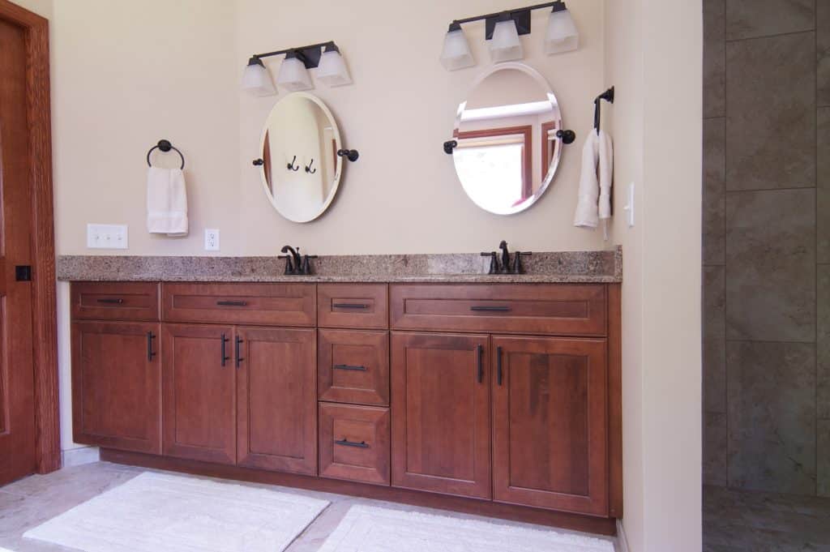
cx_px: 415
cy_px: 276
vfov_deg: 67.3
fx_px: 415
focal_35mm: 18
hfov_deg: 90.0
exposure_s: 1
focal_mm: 12
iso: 100
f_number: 8
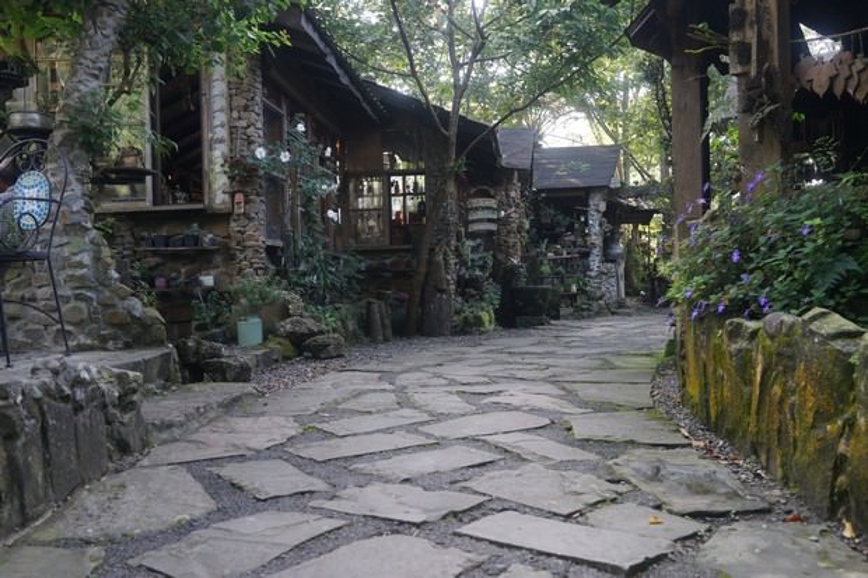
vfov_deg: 37.8
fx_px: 844
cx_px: 434
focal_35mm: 35
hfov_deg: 54.4
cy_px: 289
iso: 400
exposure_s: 1/80
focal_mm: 35
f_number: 5.6
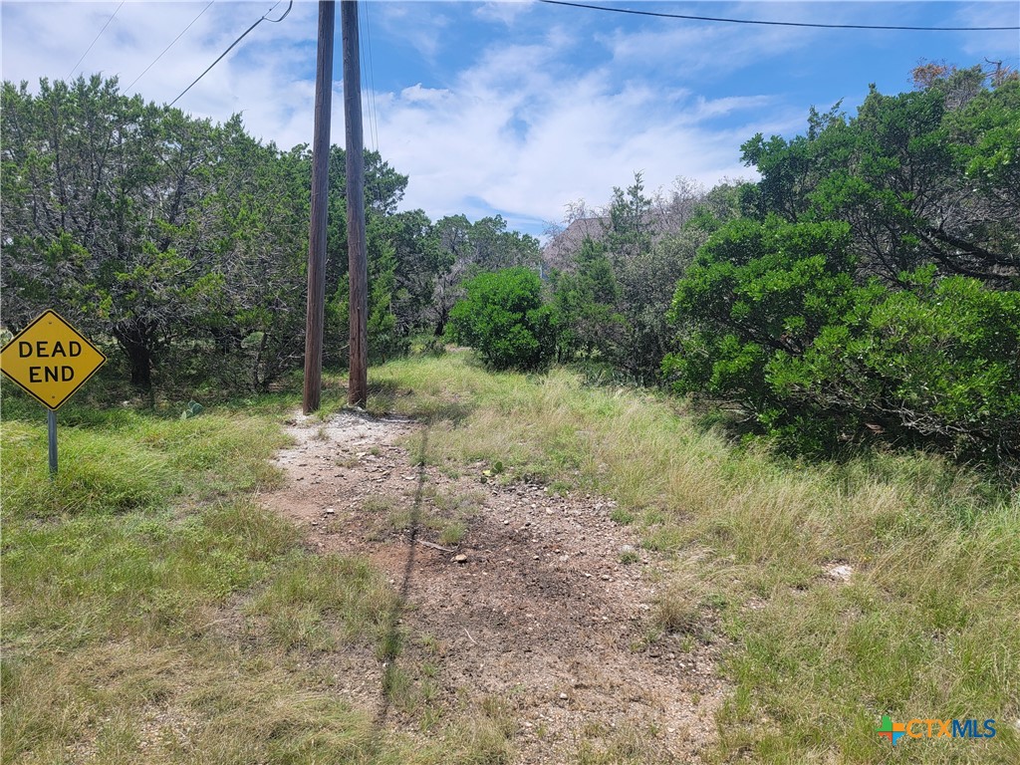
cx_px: 510
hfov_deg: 71.6
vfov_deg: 56.8
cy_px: 382
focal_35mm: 24
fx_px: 707
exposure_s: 1/978
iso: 16
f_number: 1.8
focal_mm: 6.7
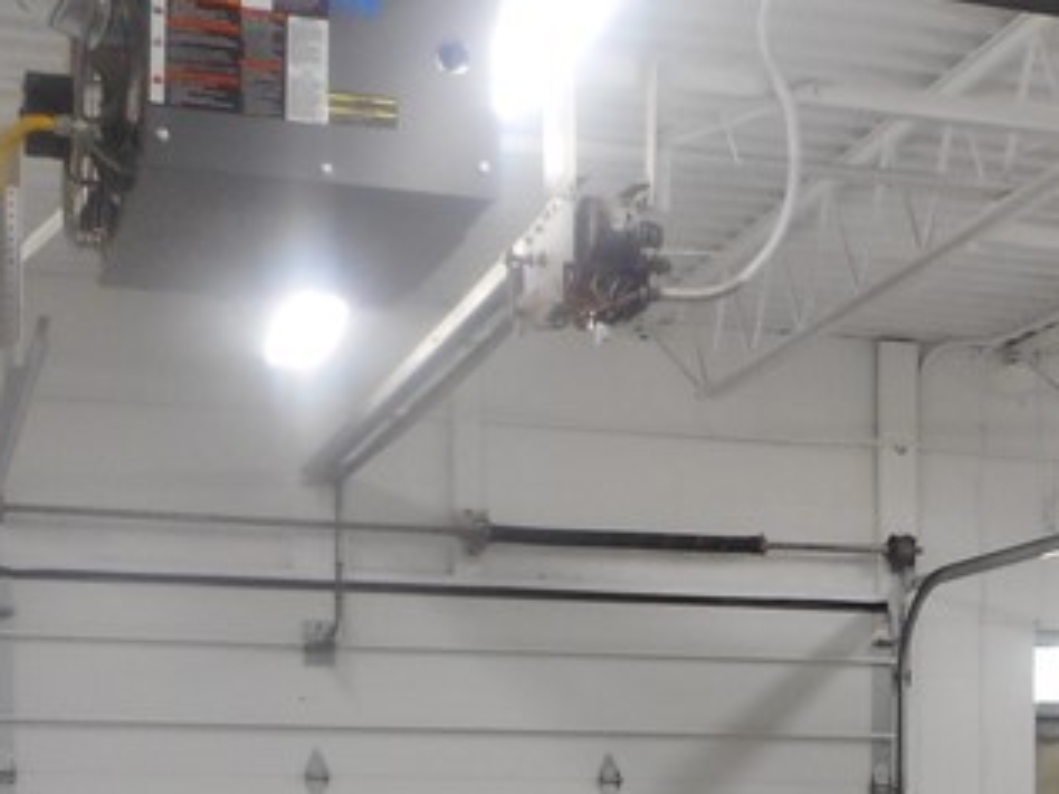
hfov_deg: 23.8
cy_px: 884
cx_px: 818
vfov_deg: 17.6
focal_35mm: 81
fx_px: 2478
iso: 160
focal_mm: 4.5
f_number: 3.7
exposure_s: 1/30
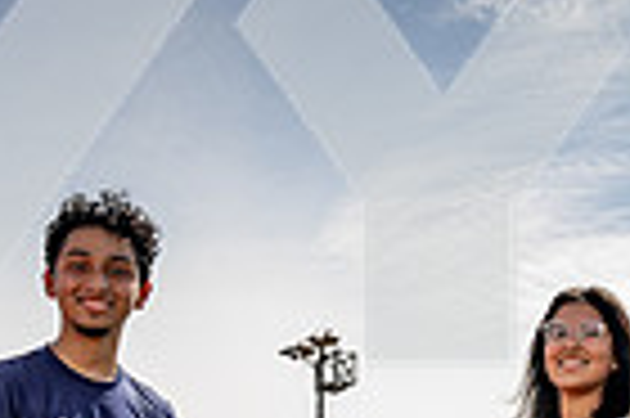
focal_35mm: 108
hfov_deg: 18.4
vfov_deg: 11.9
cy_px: 676
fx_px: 1888
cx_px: 644
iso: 100
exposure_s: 1/125
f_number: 8
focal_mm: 26
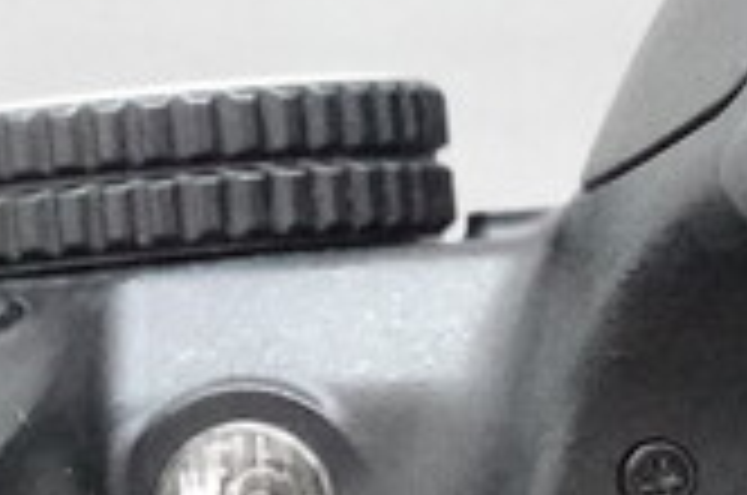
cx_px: 900
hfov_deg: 5.4
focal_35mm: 384
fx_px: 7953
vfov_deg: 3.5
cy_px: 900
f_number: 5.6
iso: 5000
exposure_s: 1/60
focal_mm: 19.43
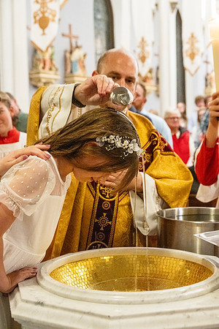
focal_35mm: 58
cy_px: 164
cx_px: 110
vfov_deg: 34.5
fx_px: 529
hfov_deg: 23.4
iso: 5000
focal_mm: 58
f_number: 5.6
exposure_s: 1/60
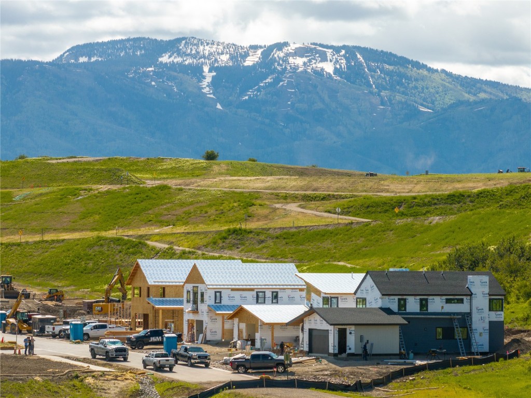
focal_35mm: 166
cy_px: 199
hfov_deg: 11.9
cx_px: 266
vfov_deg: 8.9
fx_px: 2546
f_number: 3.4
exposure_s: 1/640
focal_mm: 30.71
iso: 100
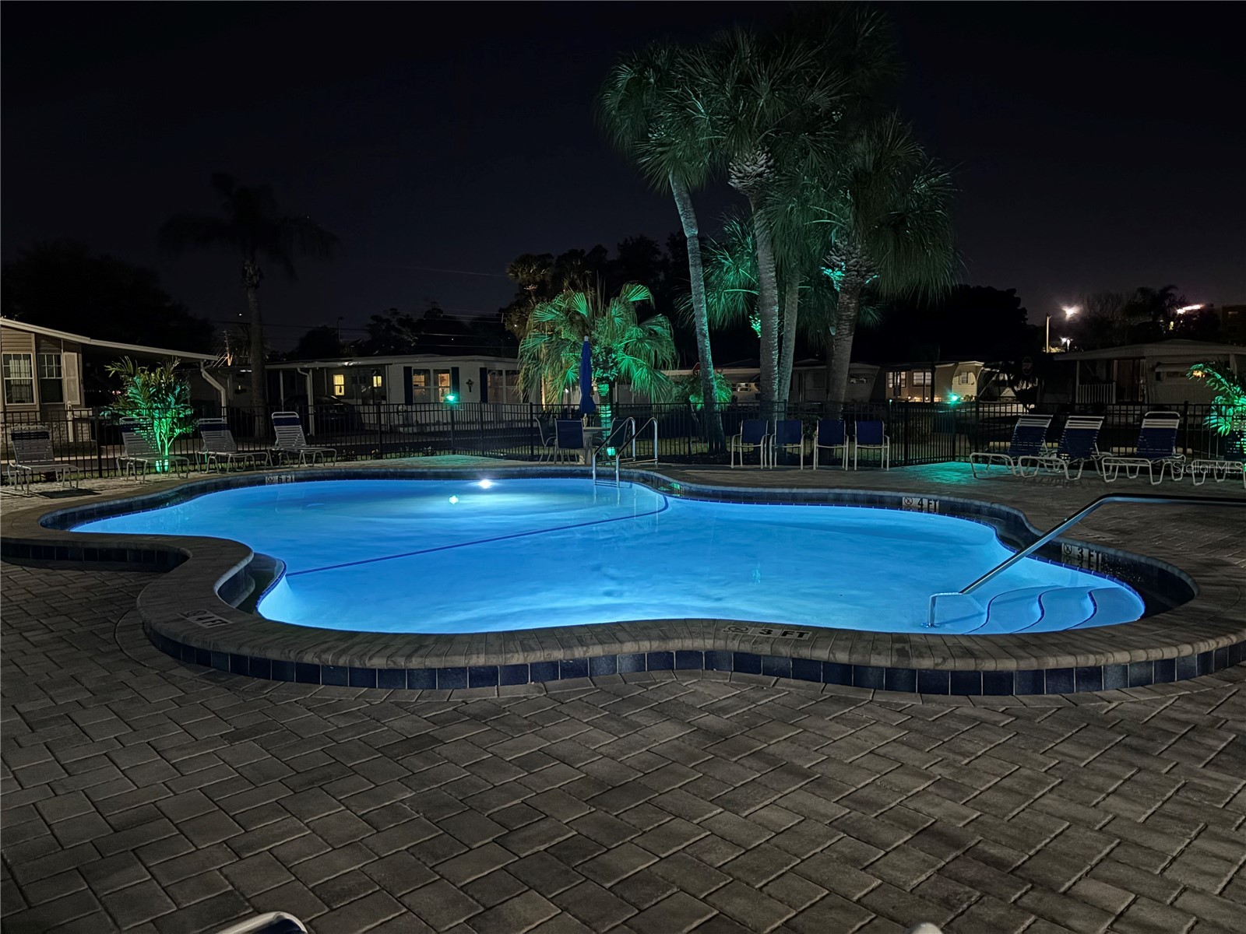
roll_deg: +0.1
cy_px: 467
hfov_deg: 67.3
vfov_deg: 53.1
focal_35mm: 26
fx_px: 936
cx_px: 623
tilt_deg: -5.5
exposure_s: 1/12
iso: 640
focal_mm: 5.96
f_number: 1.6
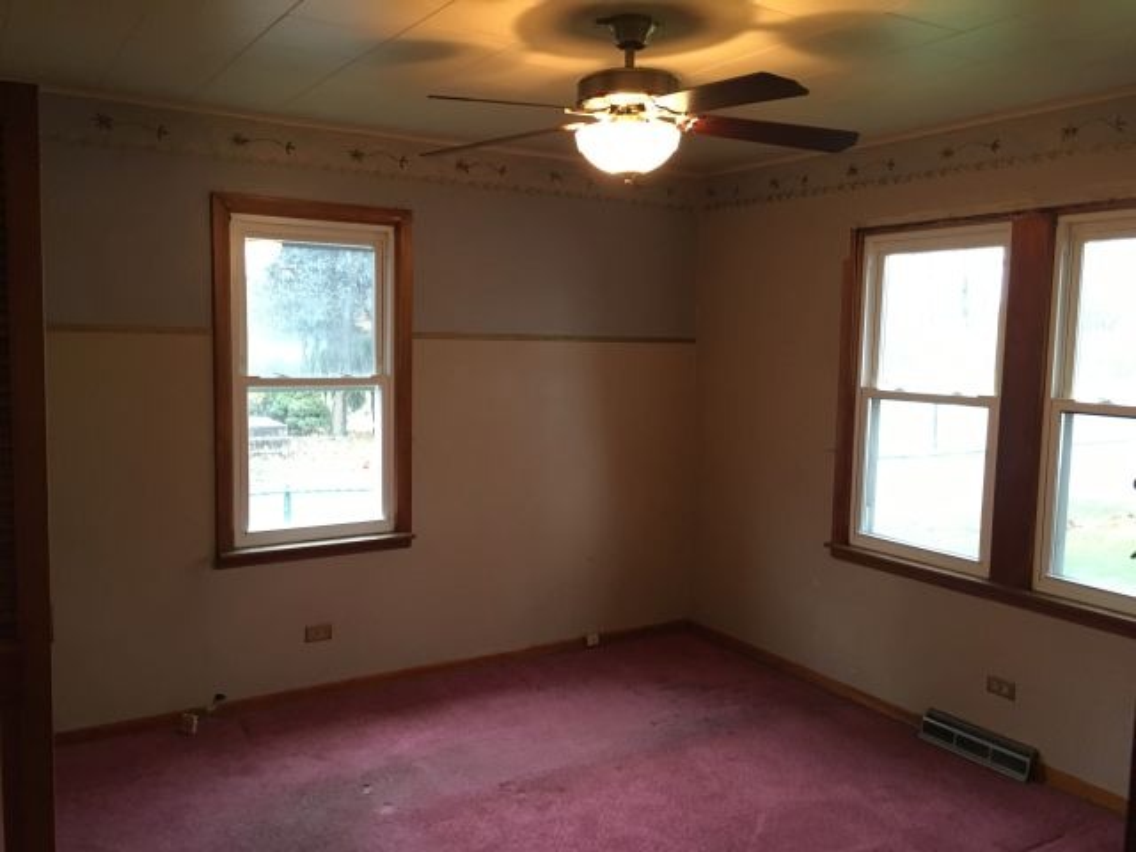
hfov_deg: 61.7
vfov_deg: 48.2
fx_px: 952
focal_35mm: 29
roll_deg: -0.8
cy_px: 426
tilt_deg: -4.6
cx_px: 568
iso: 125
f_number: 2.2
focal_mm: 4.15
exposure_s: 1/30
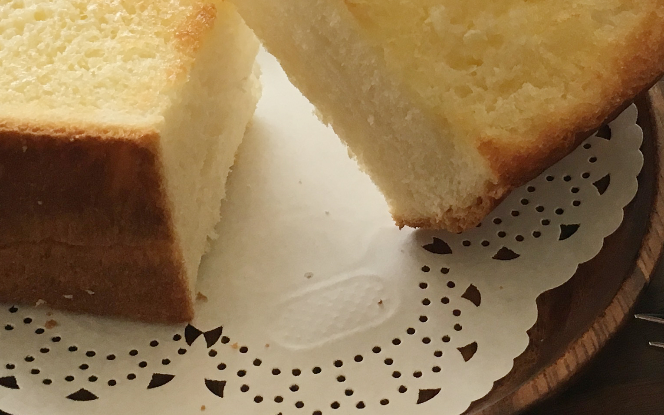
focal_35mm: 81
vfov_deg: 15.9
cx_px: 434
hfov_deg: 25.4
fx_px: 1466
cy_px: 54
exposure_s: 1/30
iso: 32
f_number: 2.2
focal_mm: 4.15
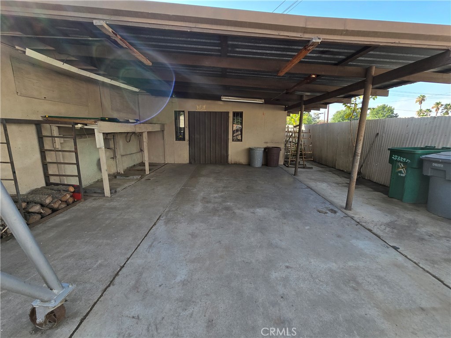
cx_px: 226
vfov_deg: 89.9
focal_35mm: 13
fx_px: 169
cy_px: 169
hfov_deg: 106.2
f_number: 2.2
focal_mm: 2.2
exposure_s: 1/449
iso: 50
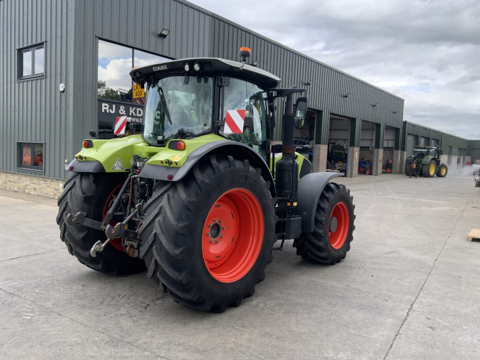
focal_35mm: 29
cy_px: 180
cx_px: 240
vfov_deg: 48.2
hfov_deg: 61.7
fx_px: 402
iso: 16
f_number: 1.8
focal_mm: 3
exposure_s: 1/425
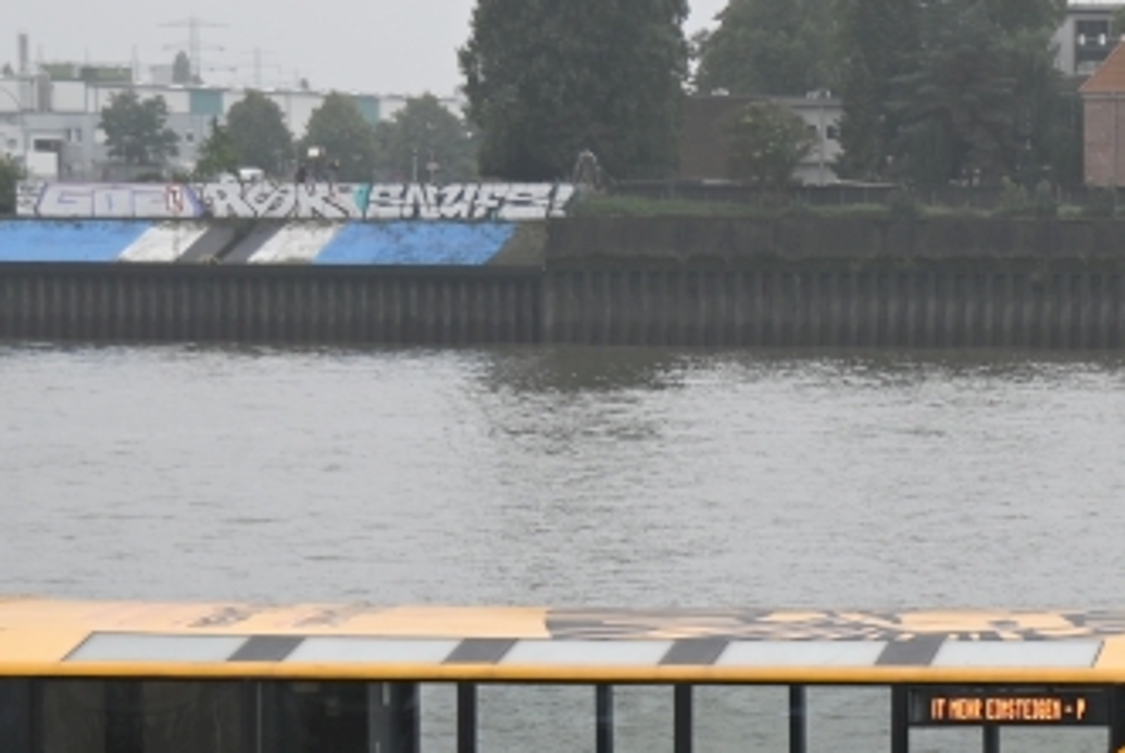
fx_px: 4817
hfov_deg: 13.2
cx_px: 983
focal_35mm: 154
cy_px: 731
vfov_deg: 8.9
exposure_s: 1/250
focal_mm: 50
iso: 220
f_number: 4
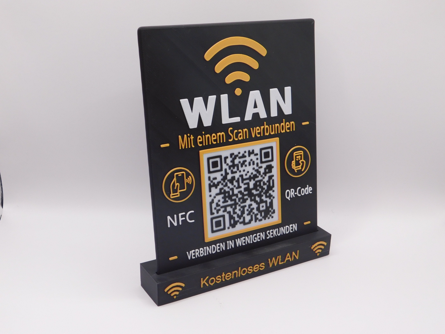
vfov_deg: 32.2
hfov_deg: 42.1
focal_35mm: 45
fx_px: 578
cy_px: 167
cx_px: 222
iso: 125
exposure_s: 1/60
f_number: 3.7
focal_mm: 8
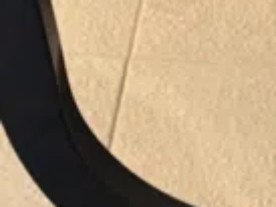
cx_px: 564
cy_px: 446
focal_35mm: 112
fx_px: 894
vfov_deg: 11.6
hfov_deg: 14.4
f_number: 1.78
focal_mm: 6.76
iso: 800
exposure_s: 1/25
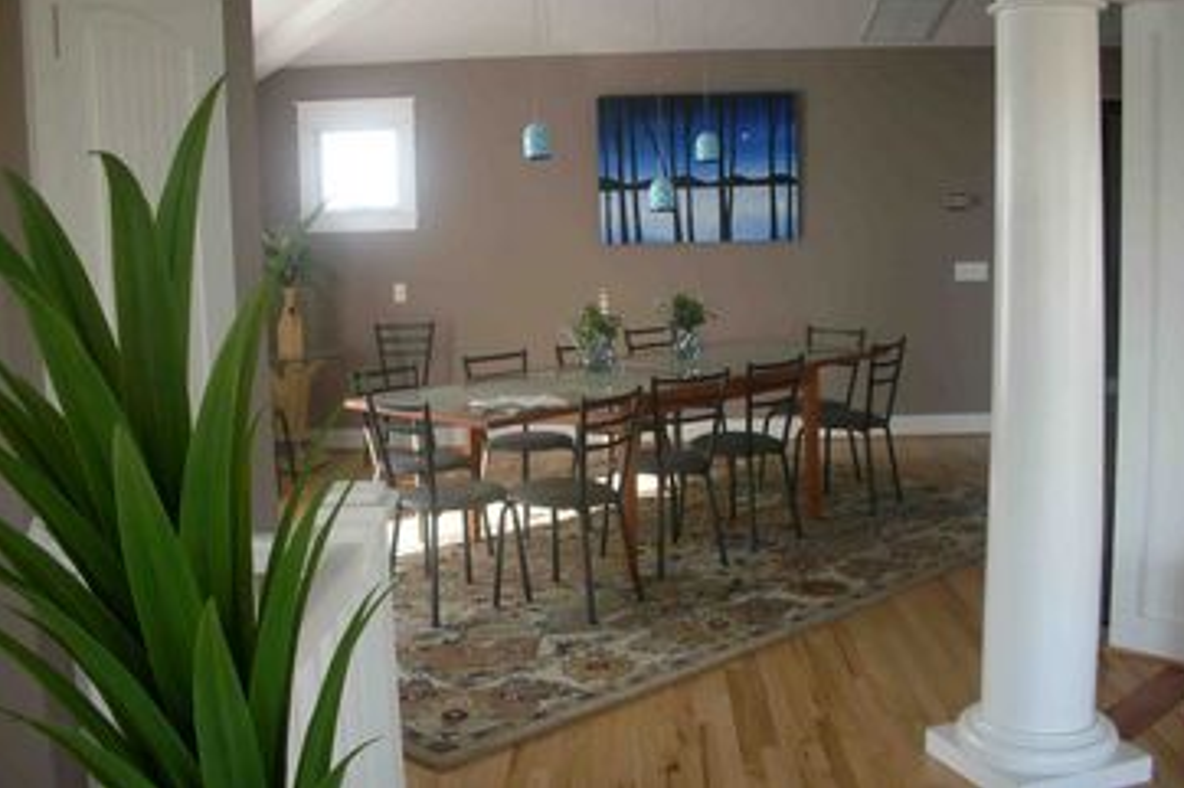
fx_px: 1216
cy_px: 340
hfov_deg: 51.9
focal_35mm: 37
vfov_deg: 35.8
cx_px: 599
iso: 50
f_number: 3
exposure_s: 1/36.6
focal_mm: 5.8
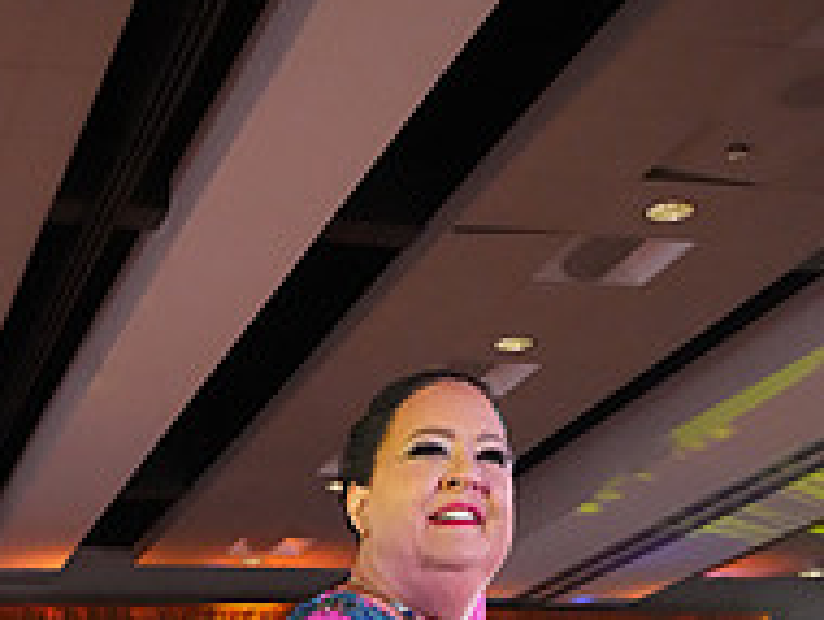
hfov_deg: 23.5
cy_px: 1205
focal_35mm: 82
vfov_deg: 15.0
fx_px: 1954
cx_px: 171
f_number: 5.6
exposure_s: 1/400
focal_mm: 28
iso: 8000
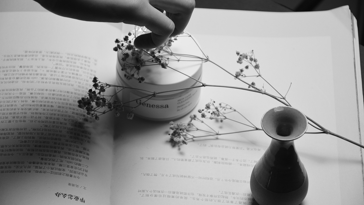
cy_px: 100
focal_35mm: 142
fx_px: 1370
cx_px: 182
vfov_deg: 8.5
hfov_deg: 15.1
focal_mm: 90
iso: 320
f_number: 6.3
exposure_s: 1/40
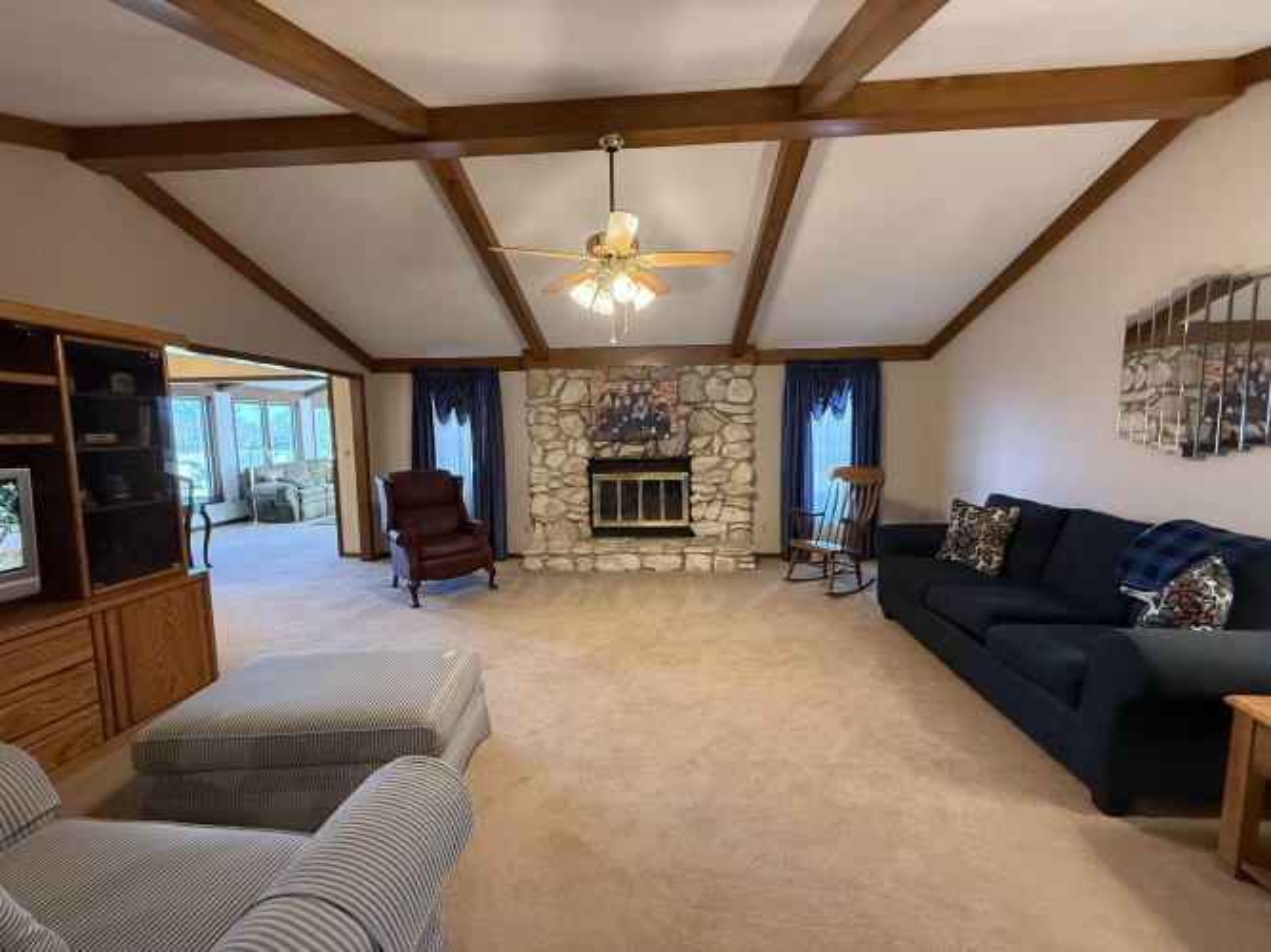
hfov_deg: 102.1
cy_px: 476
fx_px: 514
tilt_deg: -5.5
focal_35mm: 14
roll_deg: +1.6
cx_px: 636
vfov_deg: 85.7
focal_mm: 2.22
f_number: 2.2
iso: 500
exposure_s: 1/60
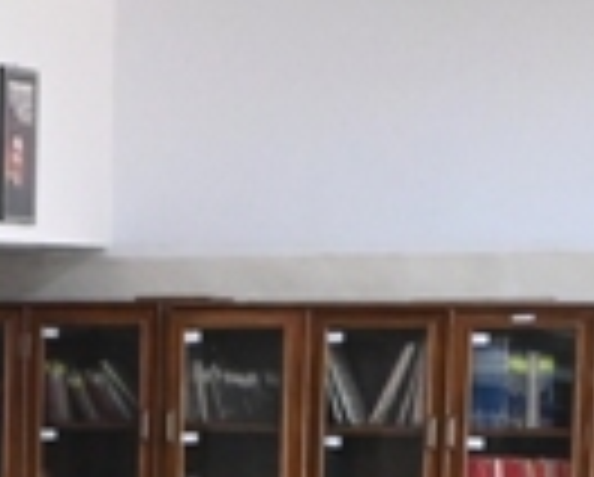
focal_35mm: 233
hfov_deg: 8.0
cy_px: 1078
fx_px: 4102
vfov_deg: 6.4
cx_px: -418
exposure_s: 1/160
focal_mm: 32
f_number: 7.1
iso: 8000
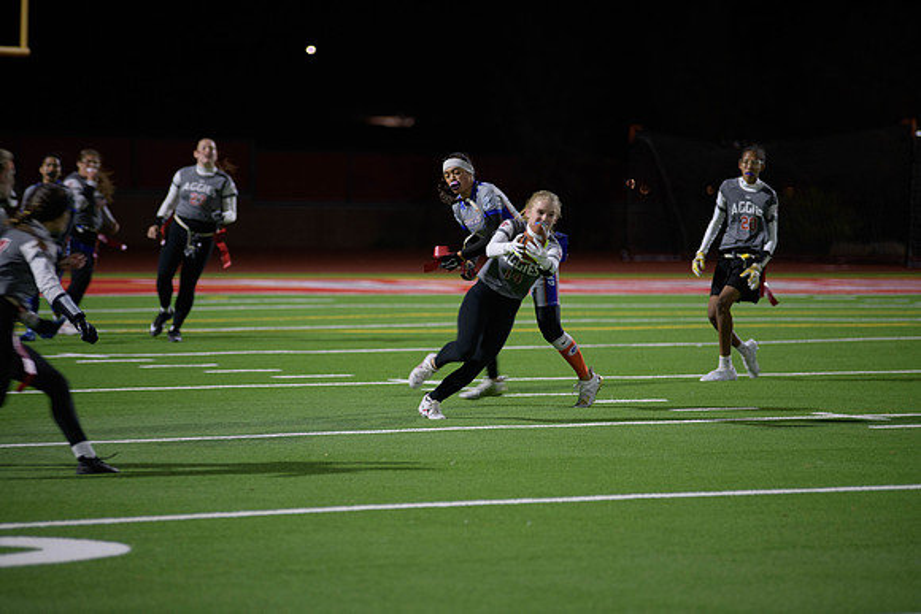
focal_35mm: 180
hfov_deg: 11.4
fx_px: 4606
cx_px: 460
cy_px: 307
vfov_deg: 7.6
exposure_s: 1/200
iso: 800
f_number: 2.8
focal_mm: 180
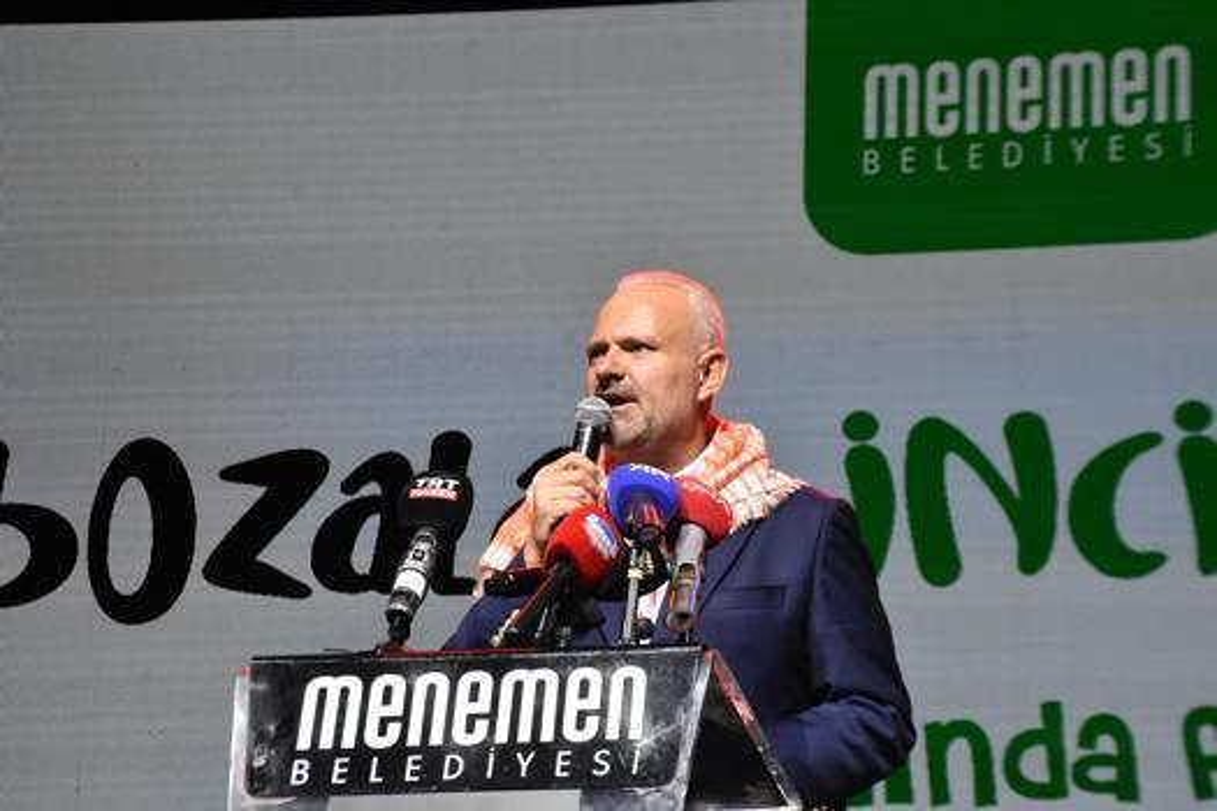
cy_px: 406
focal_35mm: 120
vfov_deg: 11.4
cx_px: 608
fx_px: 4056
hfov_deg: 17.1
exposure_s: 1/500
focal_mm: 80
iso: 3200
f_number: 11
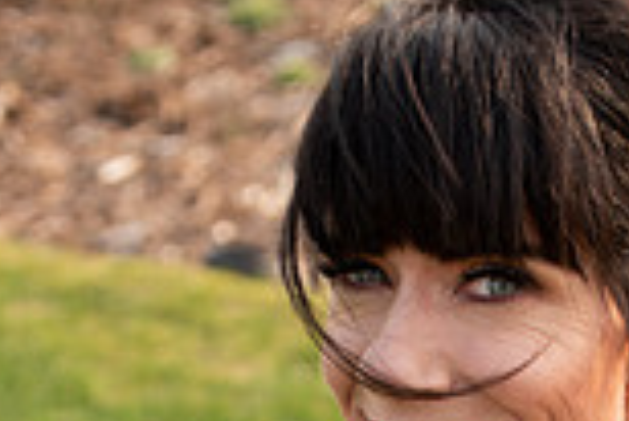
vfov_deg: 8.8
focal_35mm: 146
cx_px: 580
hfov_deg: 13.9
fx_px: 2553
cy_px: 911
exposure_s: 1/400
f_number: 4
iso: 160
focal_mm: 50
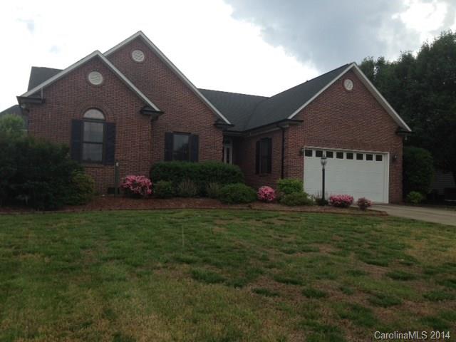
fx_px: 435
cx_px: 228
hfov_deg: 55.4
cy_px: 171
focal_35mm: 33
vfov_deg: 42.9
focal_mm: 4.12
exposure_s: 1/786
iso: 50
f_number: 2.4
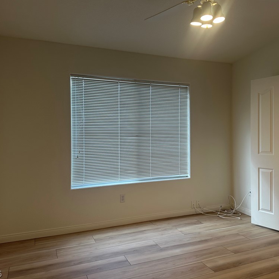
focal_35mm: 29
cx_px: 152
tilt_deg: -1.8
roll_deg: +0.1
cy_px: 137
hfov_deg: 55.5
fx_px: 264
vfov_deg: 55.6
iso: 125
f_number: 1.78
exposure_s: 1/120
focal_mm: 6.86
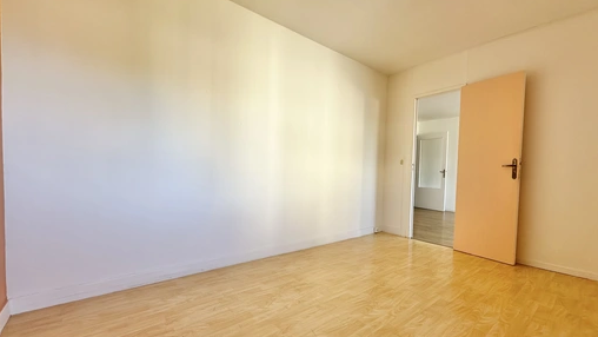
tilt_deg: -1.9
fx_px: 254
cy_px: 183
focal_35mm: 16
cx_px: 313
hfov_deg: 99.3
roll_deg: -1.6
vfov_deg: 67.0
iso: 40
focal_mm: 2.22
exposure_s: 1/99
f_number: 2.2
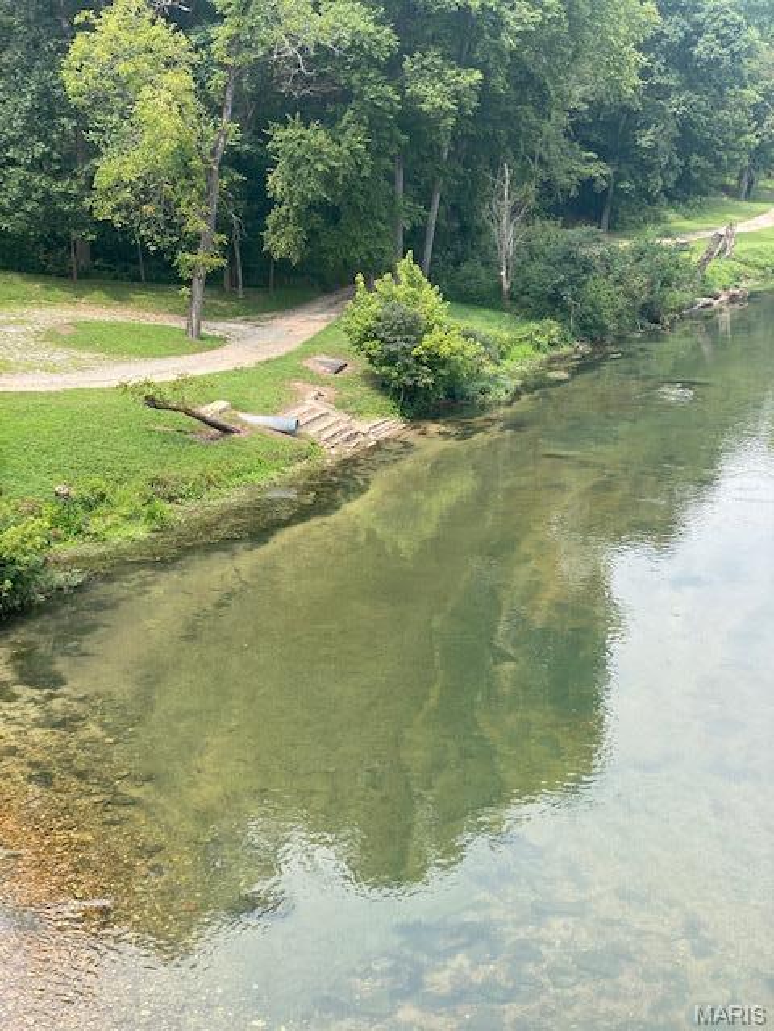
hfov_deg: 28.0
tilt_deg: -13.9
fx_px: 1550
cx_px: 387
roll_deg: -0.2
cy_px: 516
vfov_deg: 36.8
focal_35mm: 52
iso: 20
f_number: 2
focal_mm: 6
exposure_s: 1/390
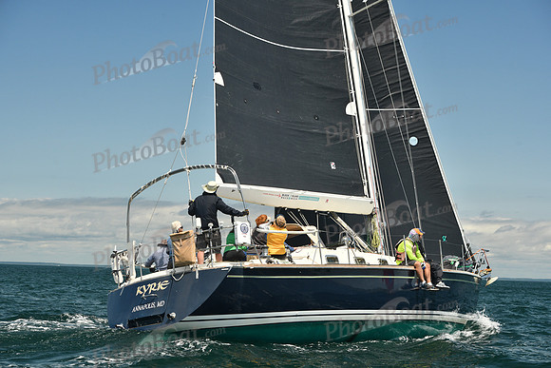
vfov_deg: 19.5
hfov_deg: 28.8
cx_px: 276
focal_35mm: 70
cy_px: 184
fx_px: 1072
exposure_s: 1/640
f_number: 7.1
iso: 320
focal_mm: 70
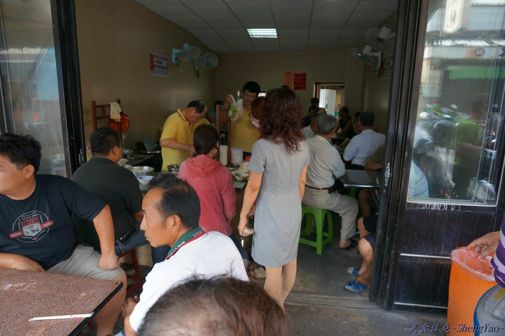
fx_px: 336
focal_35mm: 24
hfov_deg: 73.8
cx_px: 252
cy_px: 168
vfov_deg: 53.1
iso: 320
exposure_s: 1/160
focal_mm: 16
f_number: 4
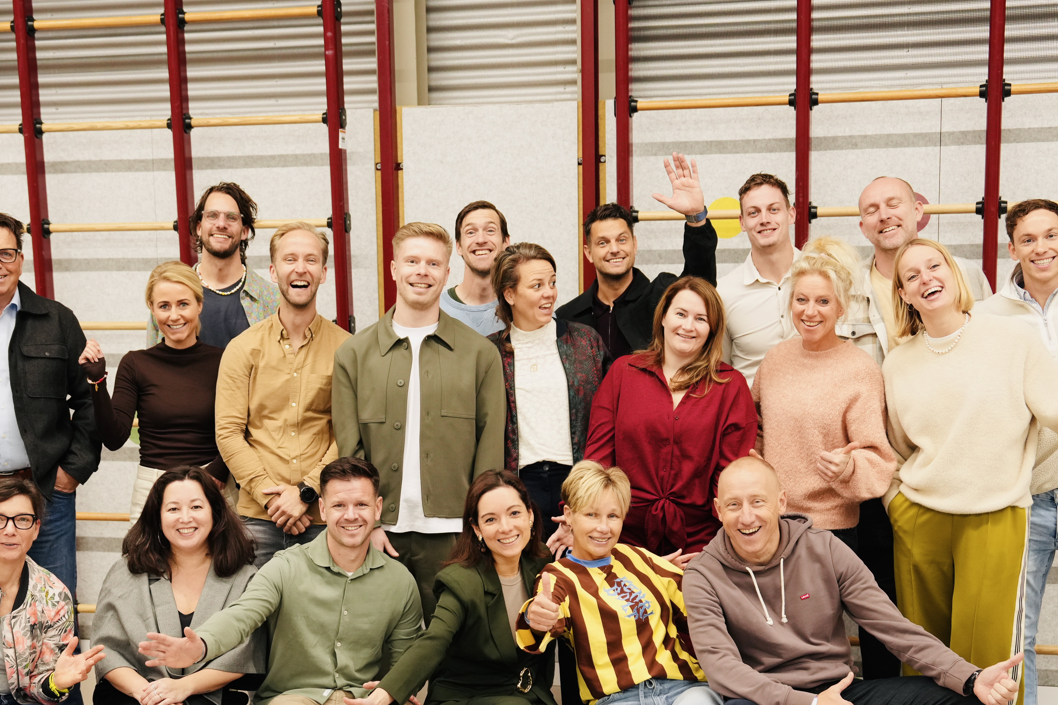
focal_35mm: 66
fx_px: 1940
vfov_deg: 20.5
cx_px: 451
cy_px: 512
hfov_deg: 30.5
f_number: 2.8
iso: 1000
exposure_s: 1/160
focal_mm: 41
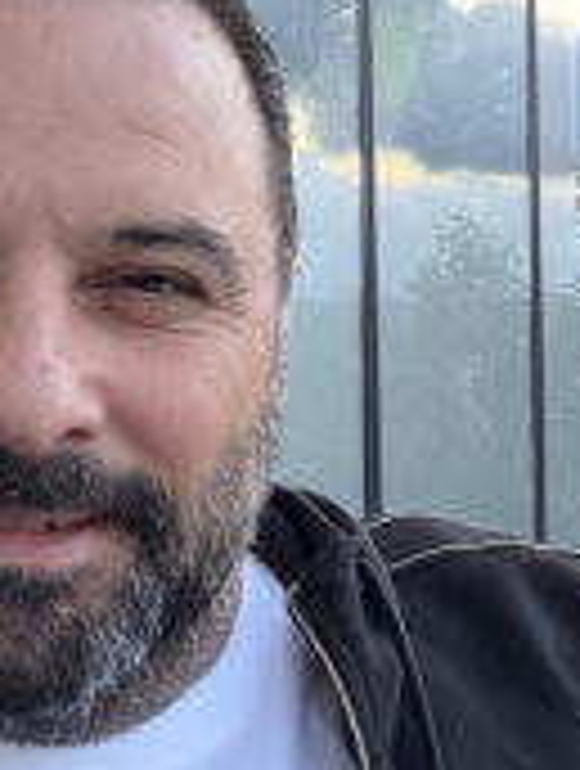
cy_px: 315
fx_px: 1558
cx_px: 99
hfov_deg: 20.8
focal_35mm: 70
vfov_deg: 27.7
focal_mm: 2.71
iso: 200
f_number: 1.9
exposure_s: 1/50
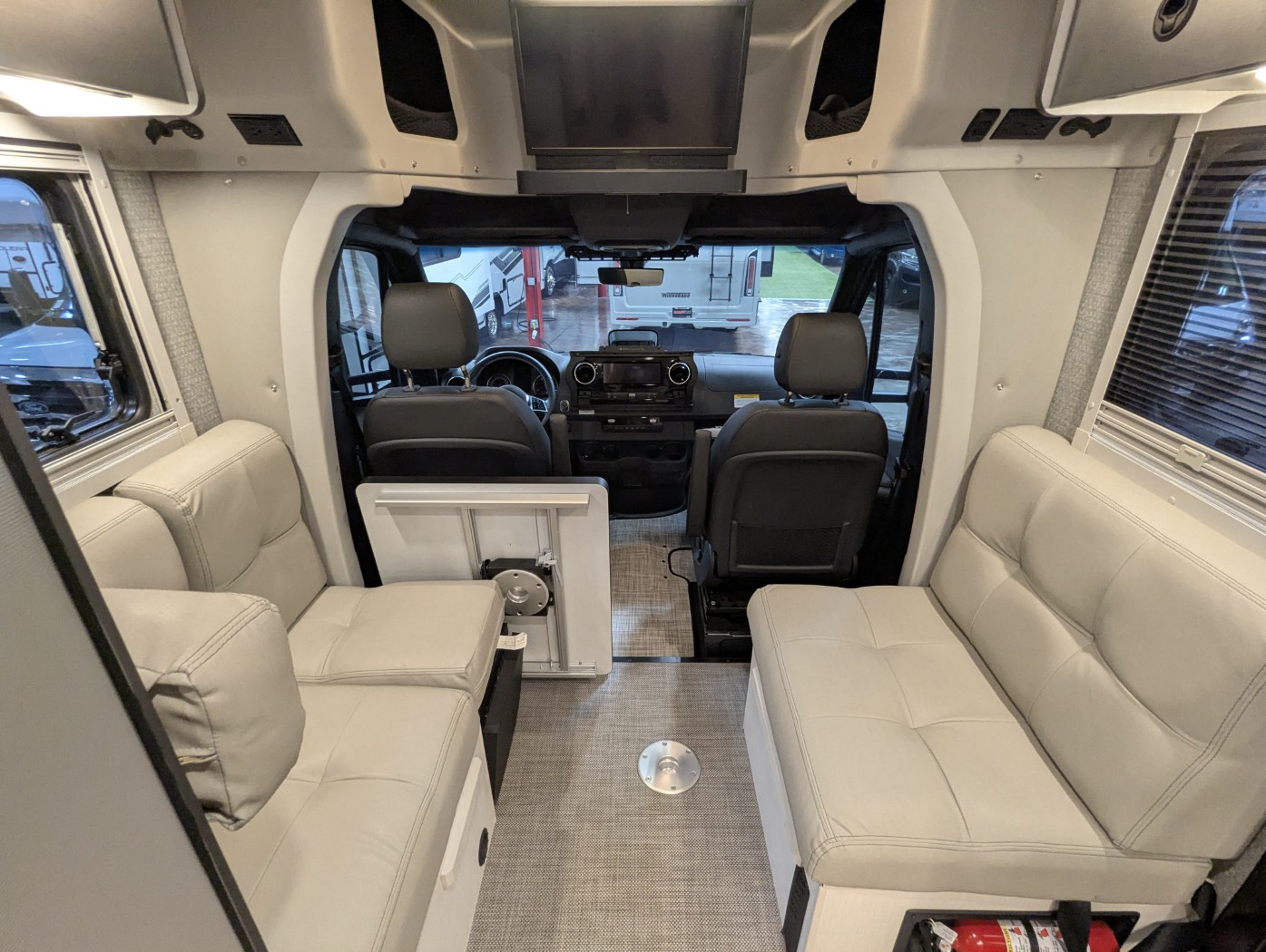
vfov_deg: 78.2
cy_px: 476
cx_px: 633
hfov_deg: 94.4
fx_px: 586
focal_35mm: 16
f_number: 2.2
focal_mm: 2.35
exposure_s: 1/43.8
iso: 322
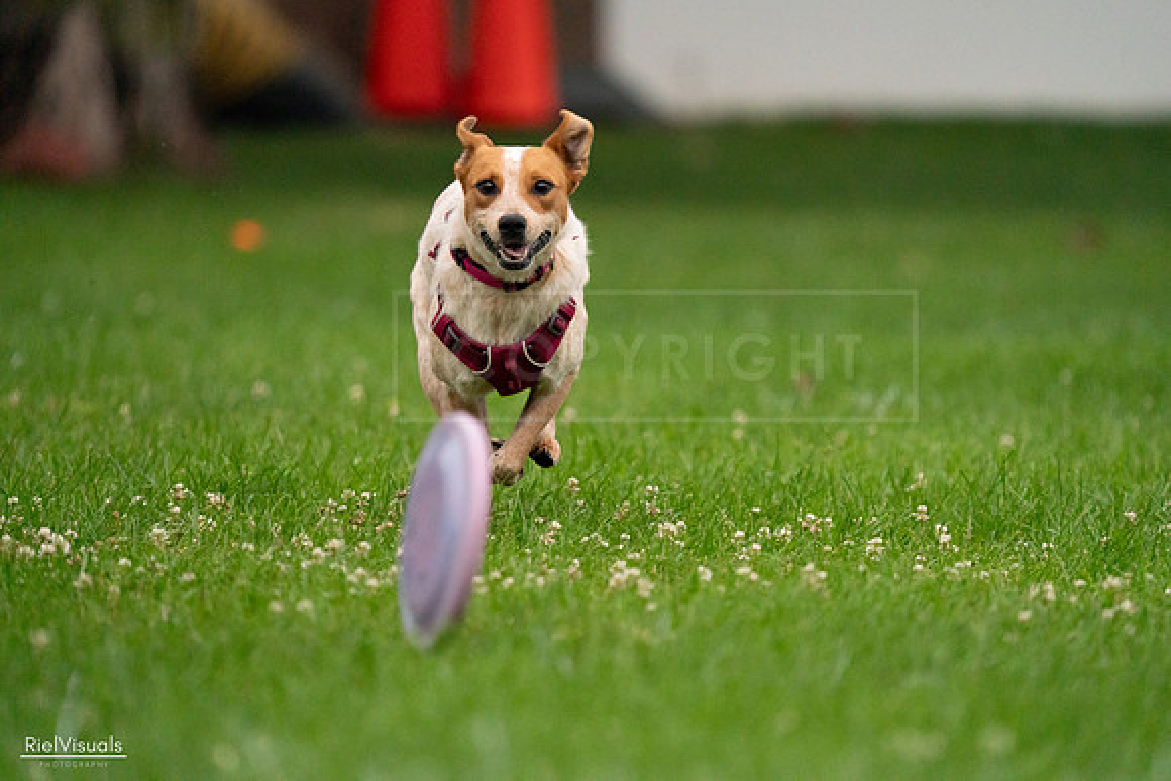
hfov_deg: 4.5
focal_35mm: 459
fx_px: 14933
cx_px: 586
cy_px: 390
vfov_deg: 3.0
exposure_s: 1/1600
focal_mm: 459
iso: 6400
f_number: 6.3
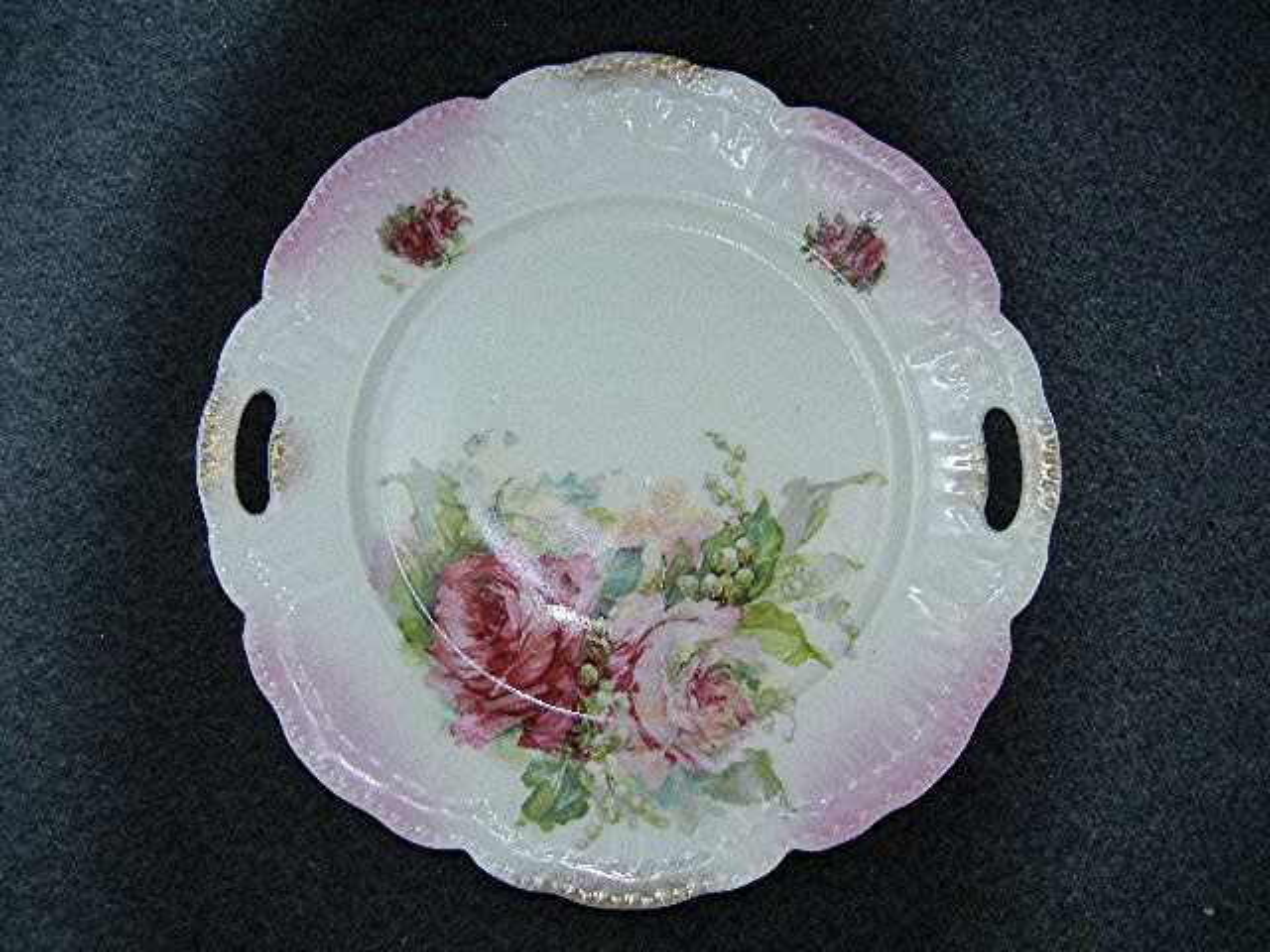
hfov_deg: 60.0
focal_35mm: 30
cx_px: 635
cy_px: 476
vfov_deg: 46.8
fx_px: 1101
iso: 196
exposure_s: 1/32
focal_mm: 5.4
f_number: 3.5
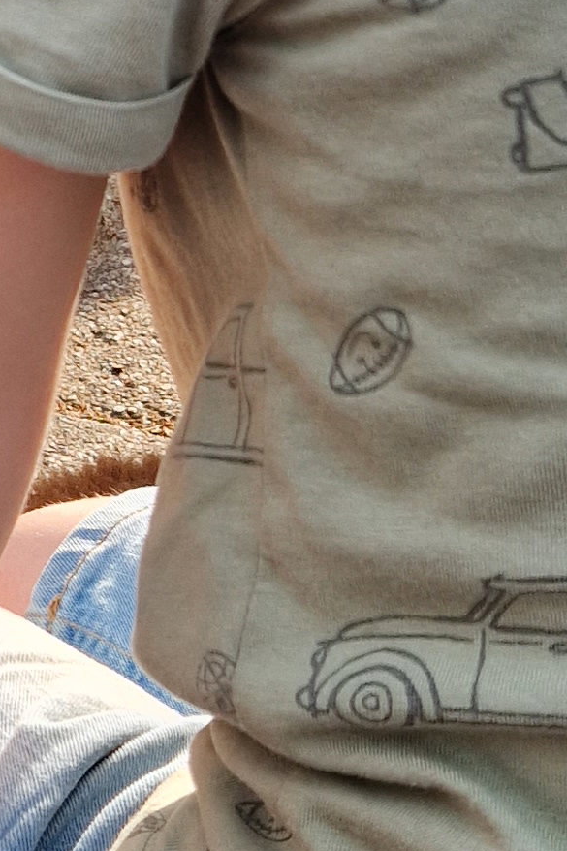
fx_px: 2576
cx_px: -507
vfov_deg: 17.8
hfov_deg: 11.5
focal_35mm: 109
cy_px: -175
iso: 50
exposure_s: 1/431
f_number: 1.8
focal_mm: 5.4
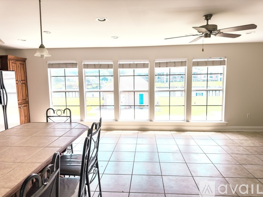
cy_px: 98
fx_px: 182
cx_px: 132
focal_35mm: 24
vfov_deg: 56.8
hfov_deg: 71.6
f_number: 1.8
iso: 80
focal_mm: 6.86
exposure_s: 1/620
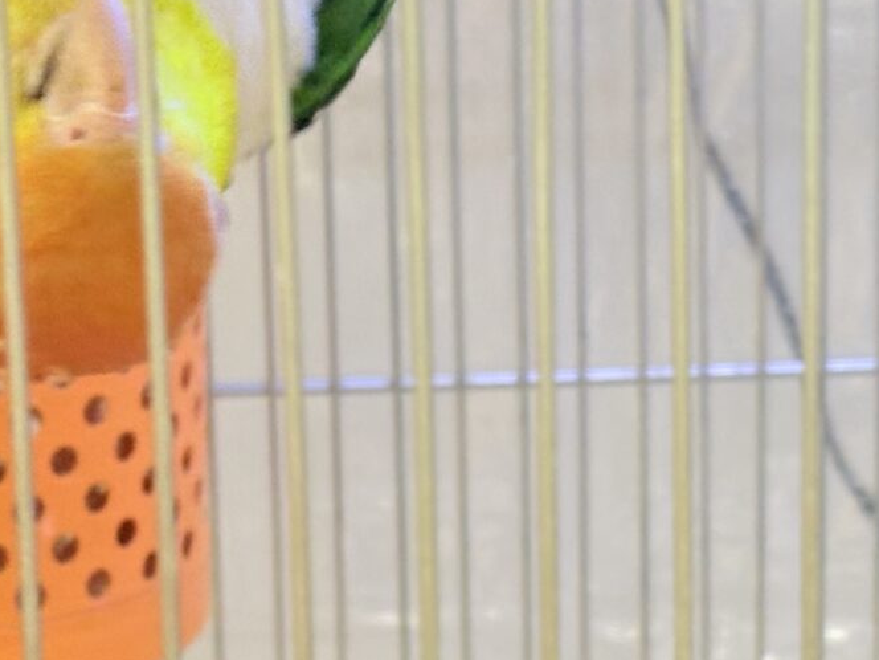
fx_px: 2387
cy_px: 74
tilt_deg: -15.1
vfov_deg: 15.6
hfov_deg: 20.6
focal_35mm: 94
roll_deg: +1.4
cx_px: 155
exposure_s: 1/62
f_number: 1.6
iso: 80
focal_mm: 5.96
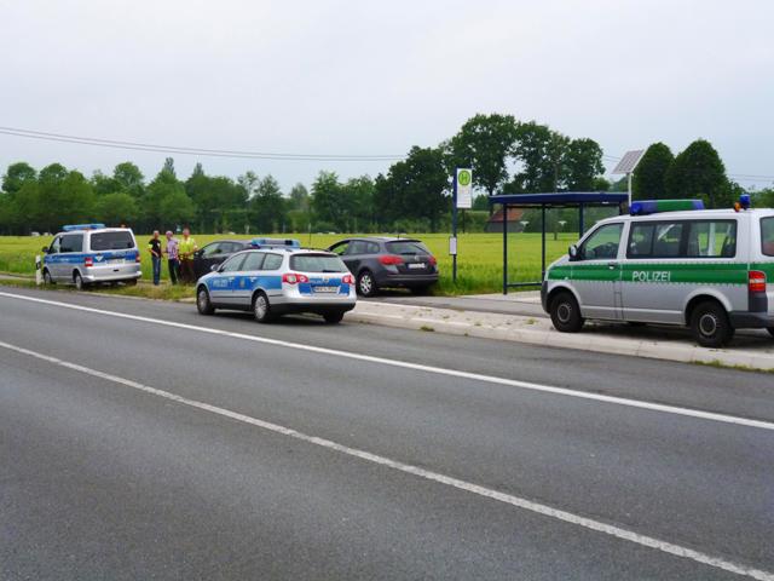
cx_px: 387
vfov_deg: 30.3
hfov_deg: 39.7
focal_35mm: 48
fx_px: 1073
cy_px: 290
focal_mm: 8.6
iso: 400
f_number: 4
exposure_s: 1/80
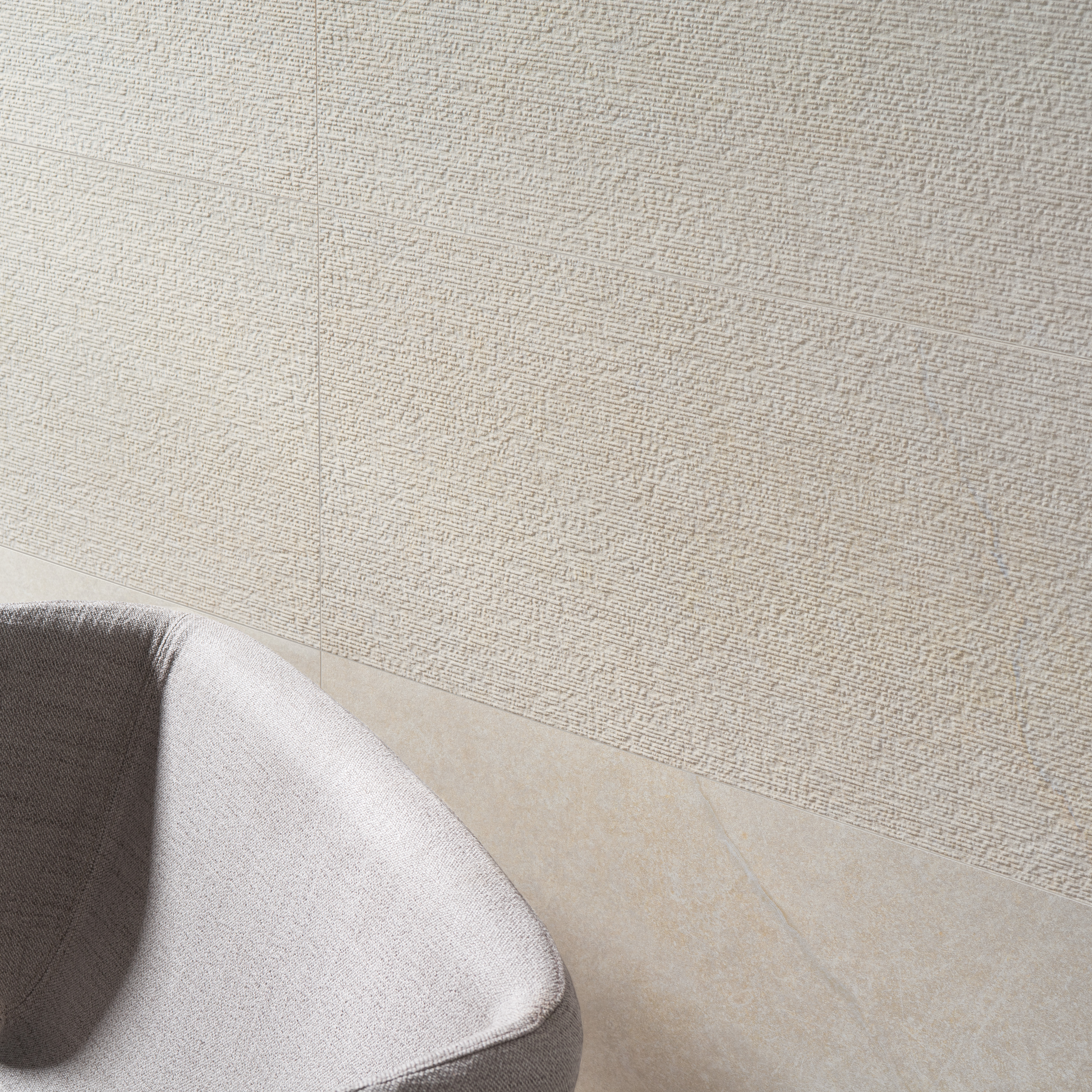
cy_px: 547
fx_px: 2284
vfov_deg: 26.9
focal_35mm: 64
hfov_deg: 26.9
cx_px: 613
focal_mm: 50
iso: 50
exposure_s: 1/125
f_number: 10
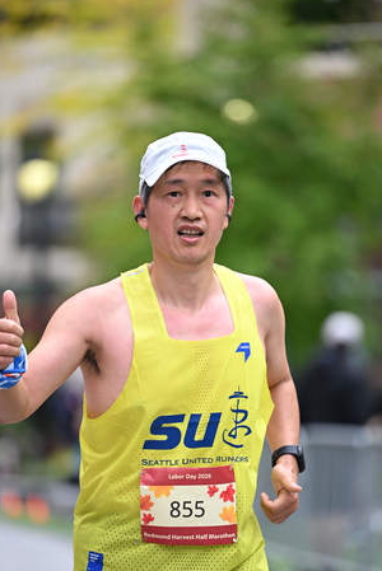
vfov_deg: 8.4
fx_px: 3893
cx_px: 198
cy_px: 343
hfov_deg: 5.6
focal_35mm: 245
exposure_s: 1/2000
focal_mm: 200
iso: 640
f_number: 2.8
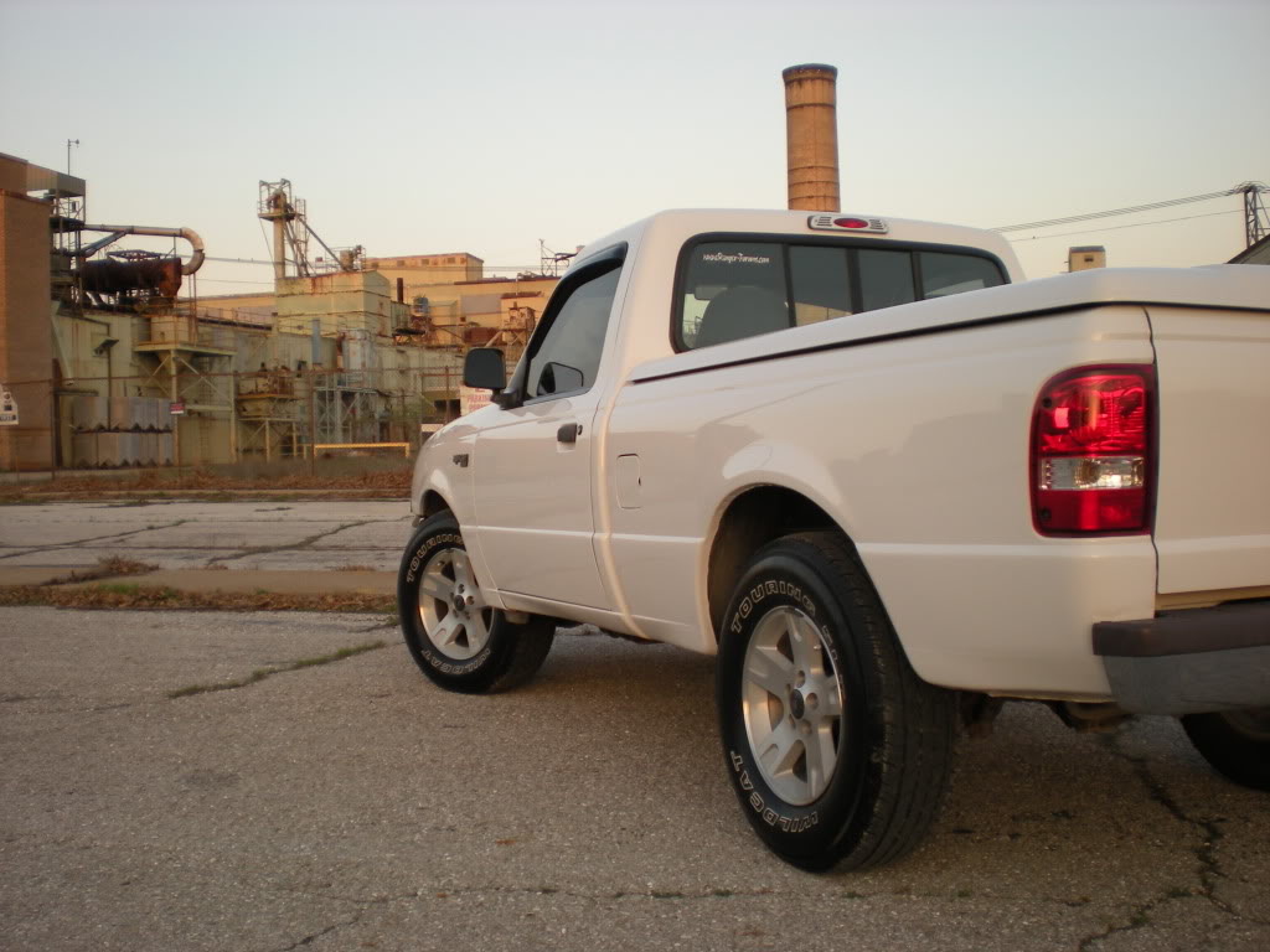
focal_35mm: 38
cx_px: 635
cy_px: 476
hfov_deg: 49.0
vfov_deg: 37.7
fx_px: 1394
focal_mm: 6.3
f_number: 3.1
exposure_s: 1/73.5
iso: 64
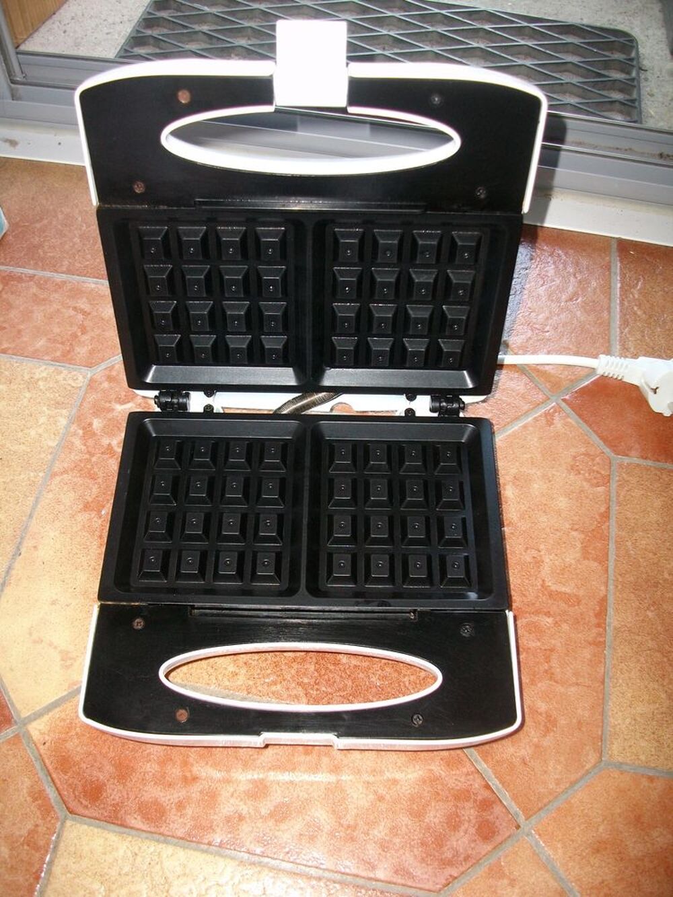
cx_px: 336
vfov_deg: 56.8
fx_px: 829
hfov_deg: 44.2
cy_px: 448
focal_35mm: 32
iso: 125
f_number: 2.9
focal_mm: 5.7
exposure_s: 1/40
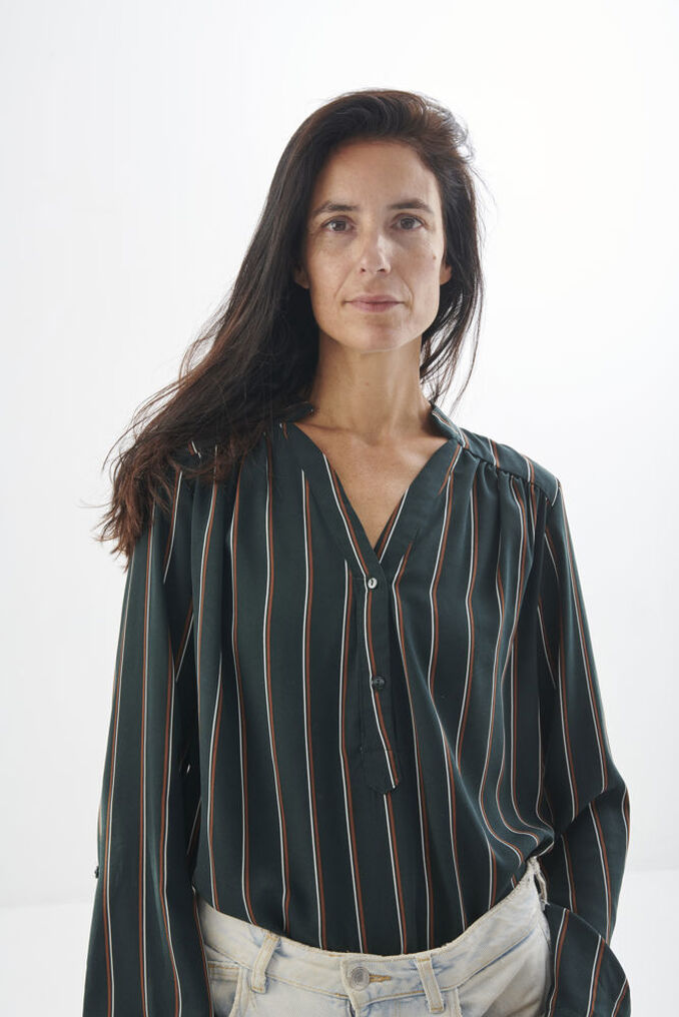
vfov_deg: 41.1
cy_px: 508
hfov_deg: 28.1
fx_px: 1357
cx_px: 340
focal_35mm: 48
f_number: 10
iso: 200
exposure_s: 1/200
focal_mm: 48
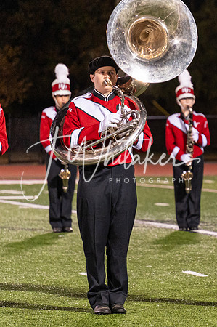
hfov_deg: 4.2
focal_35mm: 329
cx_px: 288
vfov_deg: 6.3
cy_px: 232
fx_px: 2978
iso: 3200
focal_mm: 150
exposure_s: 1/200
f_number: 4
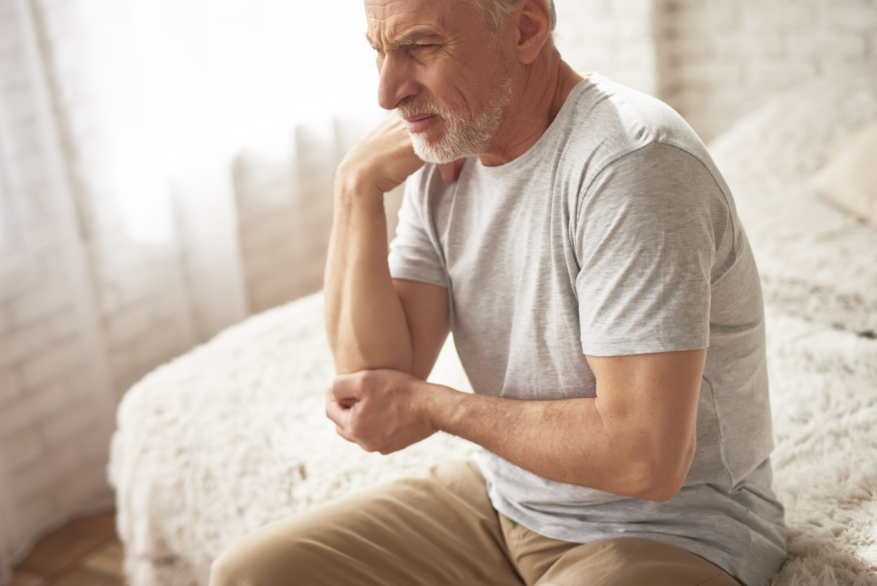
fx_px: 1462
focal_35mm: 60
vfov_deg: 22.6
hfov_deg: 33.3
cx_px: 385
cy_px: 235
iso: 64
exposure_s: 1/200
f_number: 2
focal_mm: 50
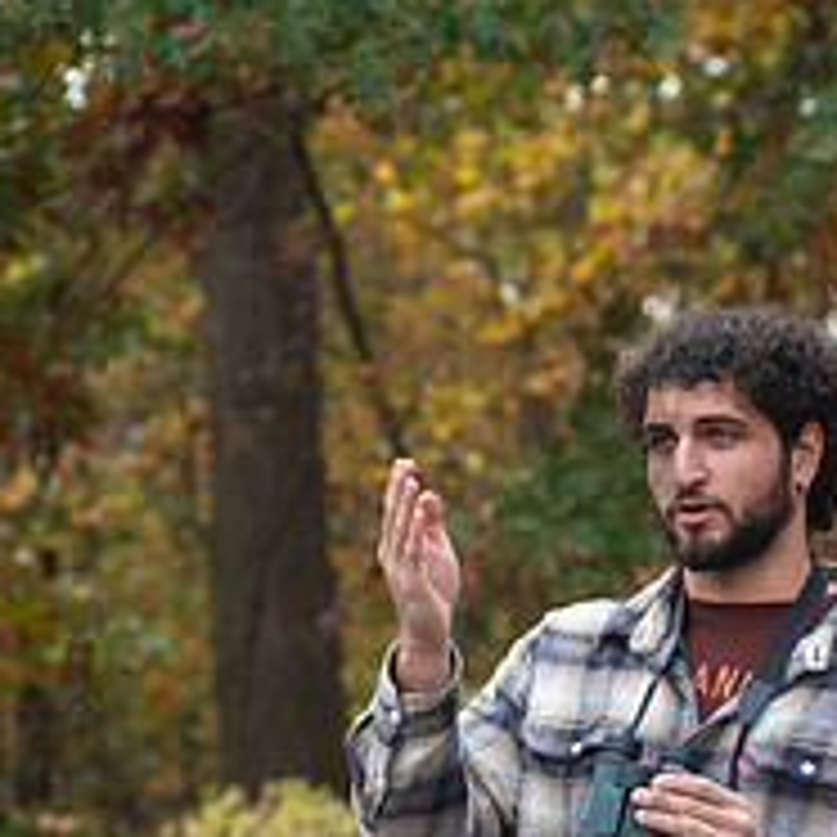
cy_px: 862
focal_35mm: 212
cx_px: 657
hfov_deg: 8.2
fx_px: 5799
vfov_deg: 8.2
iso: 160
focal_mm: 80
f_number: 4
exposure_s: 1/250
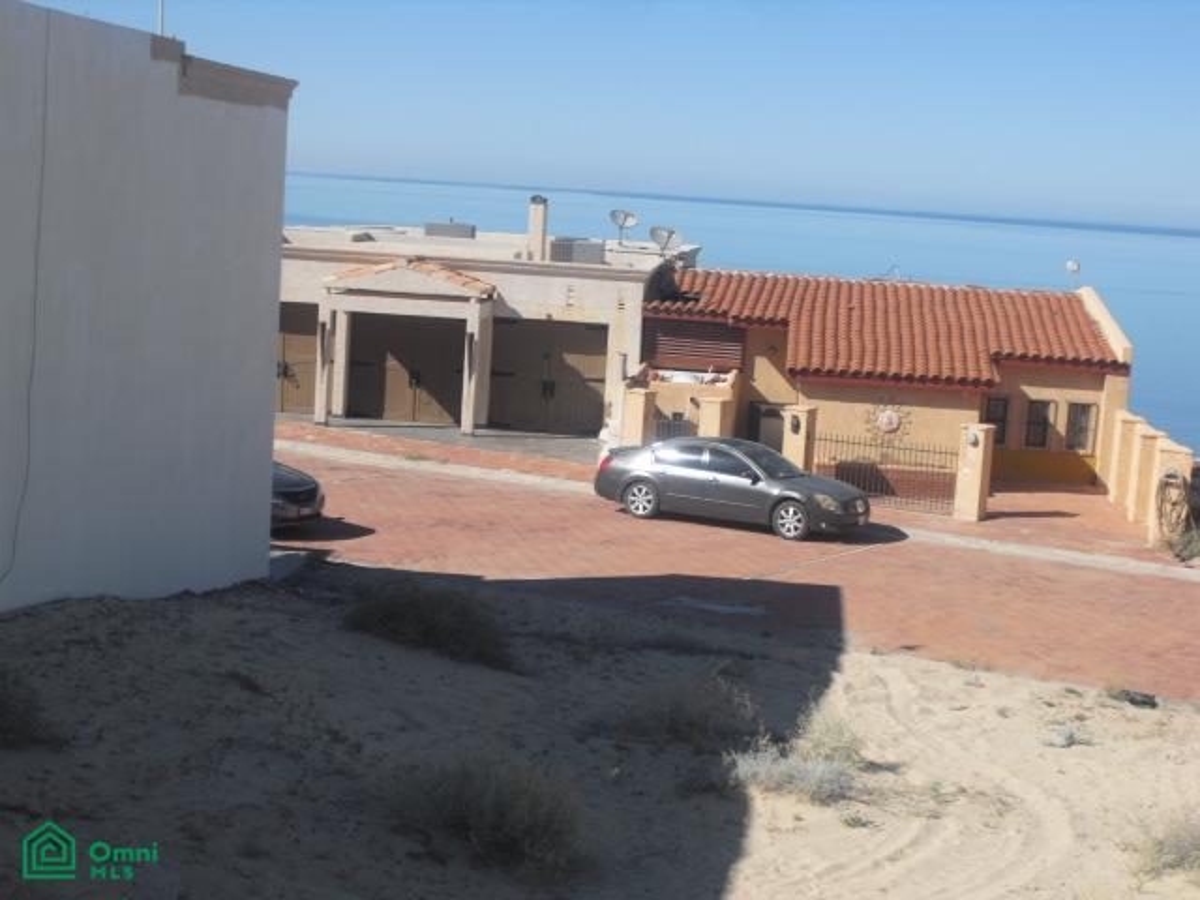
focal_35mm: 63
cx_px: 600
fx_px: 2184
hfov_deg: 30.7
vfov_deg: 23.3
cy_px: 450
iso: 64
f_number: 10.6
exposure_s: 1/100
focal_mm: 11.2
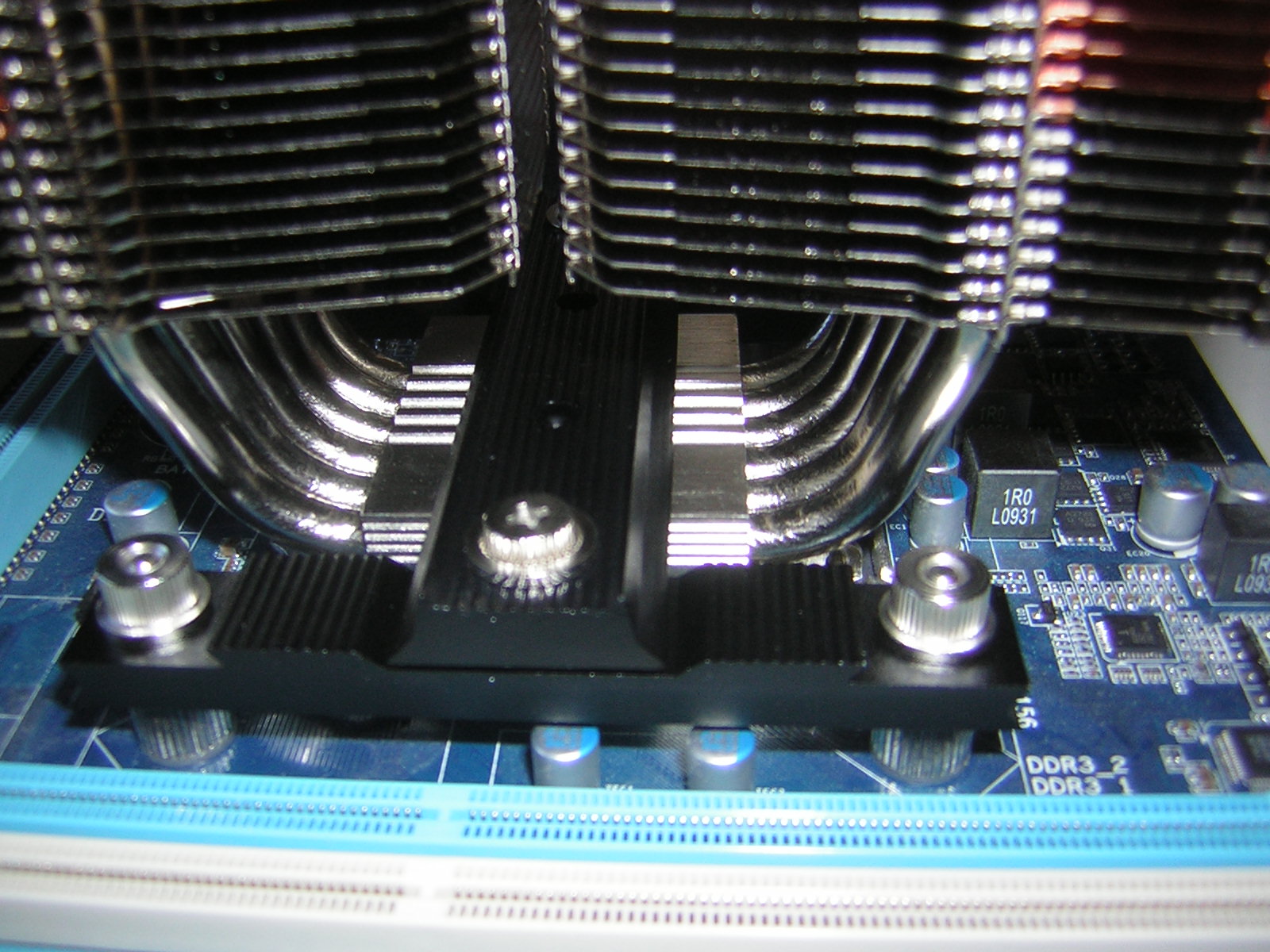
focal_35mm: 36
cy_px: 476
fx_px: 1321
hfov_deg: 51.4
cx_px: 635
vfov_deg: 39.7
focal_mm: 4.7
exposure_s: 1/60.1
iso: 50
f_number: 2.6
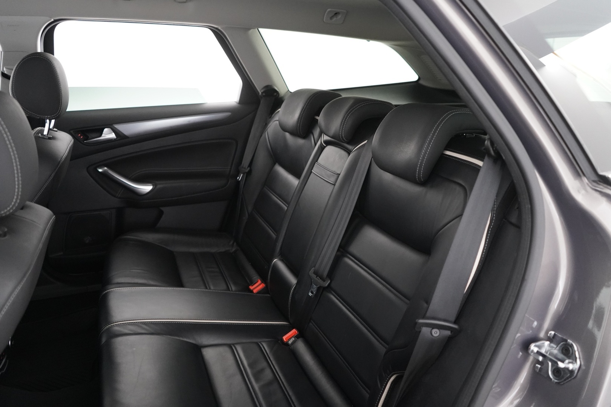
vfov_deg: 46.4
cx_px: 306
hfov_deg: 65.5
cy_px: 204
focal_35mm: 28
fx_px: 475
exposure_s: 1/40
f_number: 3.5
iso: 6400
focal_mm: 28
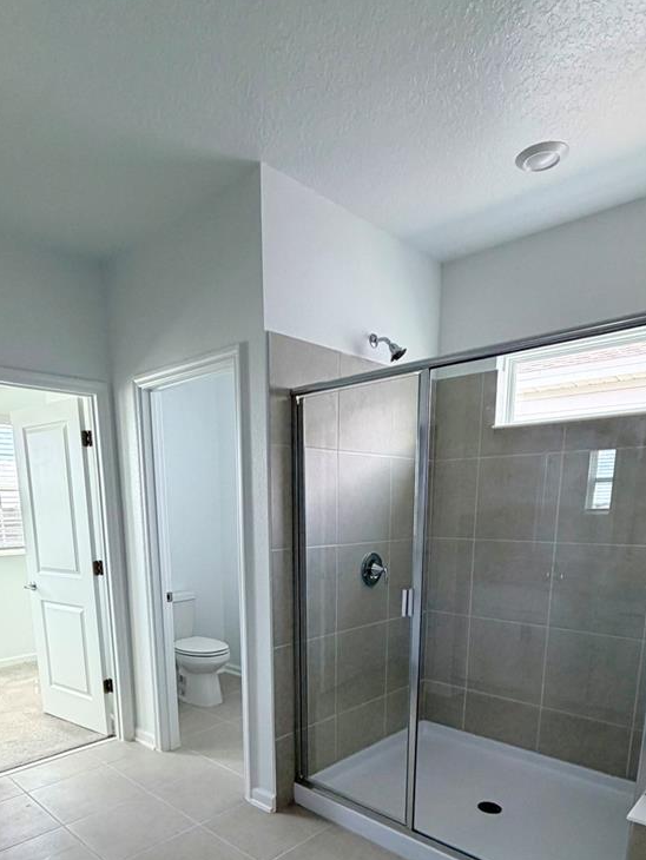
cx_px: 298
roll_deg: -0.6
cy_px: 628
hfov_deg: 58.8
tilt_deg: -11.7
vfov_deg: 69.8
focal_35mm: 23
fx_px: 572
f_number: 2.2
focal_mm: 2.22
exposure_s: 1/121
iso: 160
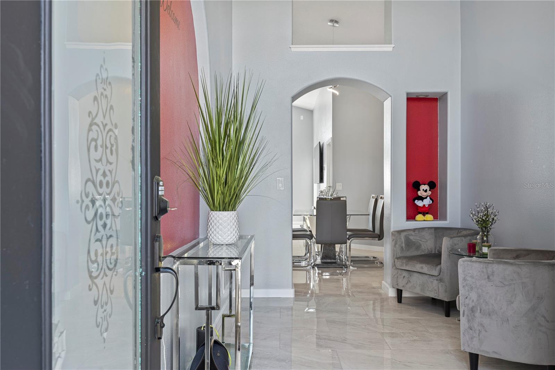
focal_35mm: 29
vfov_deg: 44.9
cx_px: 278
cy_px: 185
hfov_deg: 63.7
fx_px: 447
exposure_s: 1.3
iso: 100
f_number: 9
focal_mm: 29
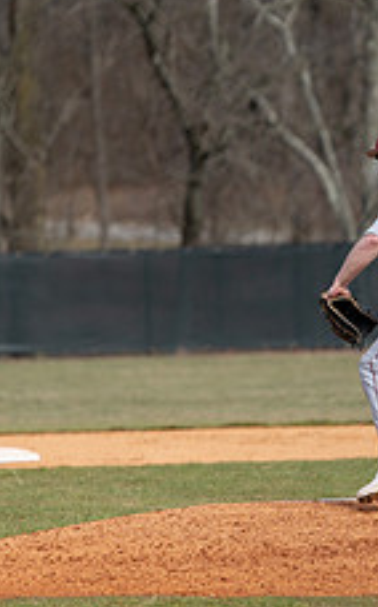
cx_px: 405
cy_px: 284
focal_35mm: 519
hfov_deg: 2.5
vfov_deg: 4.1
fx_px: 8576
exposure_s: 1/640
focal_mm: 200
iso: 125
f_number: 4
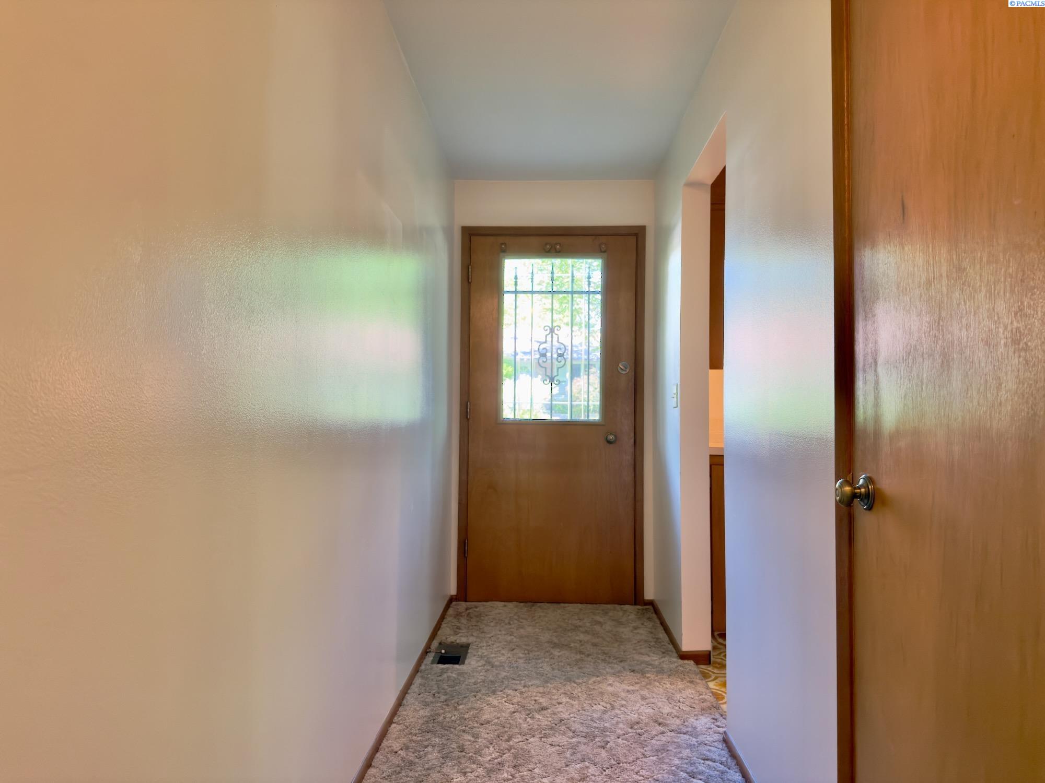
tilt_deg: +1.7
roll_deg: +0.1
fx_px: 725
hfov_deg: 71.6
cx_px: 522
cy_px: 392
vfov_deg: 56.8
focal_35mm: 24
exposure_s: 1/120
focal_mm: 6.76
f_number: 1.78
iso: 250
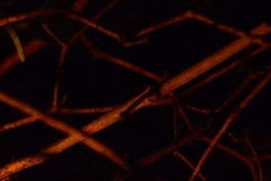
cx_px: -225
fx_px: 1567
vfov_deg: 6.3
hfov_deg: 9.4
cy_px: 456
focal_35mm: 208
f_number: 4
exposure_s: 1/30
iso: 800
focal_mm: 24
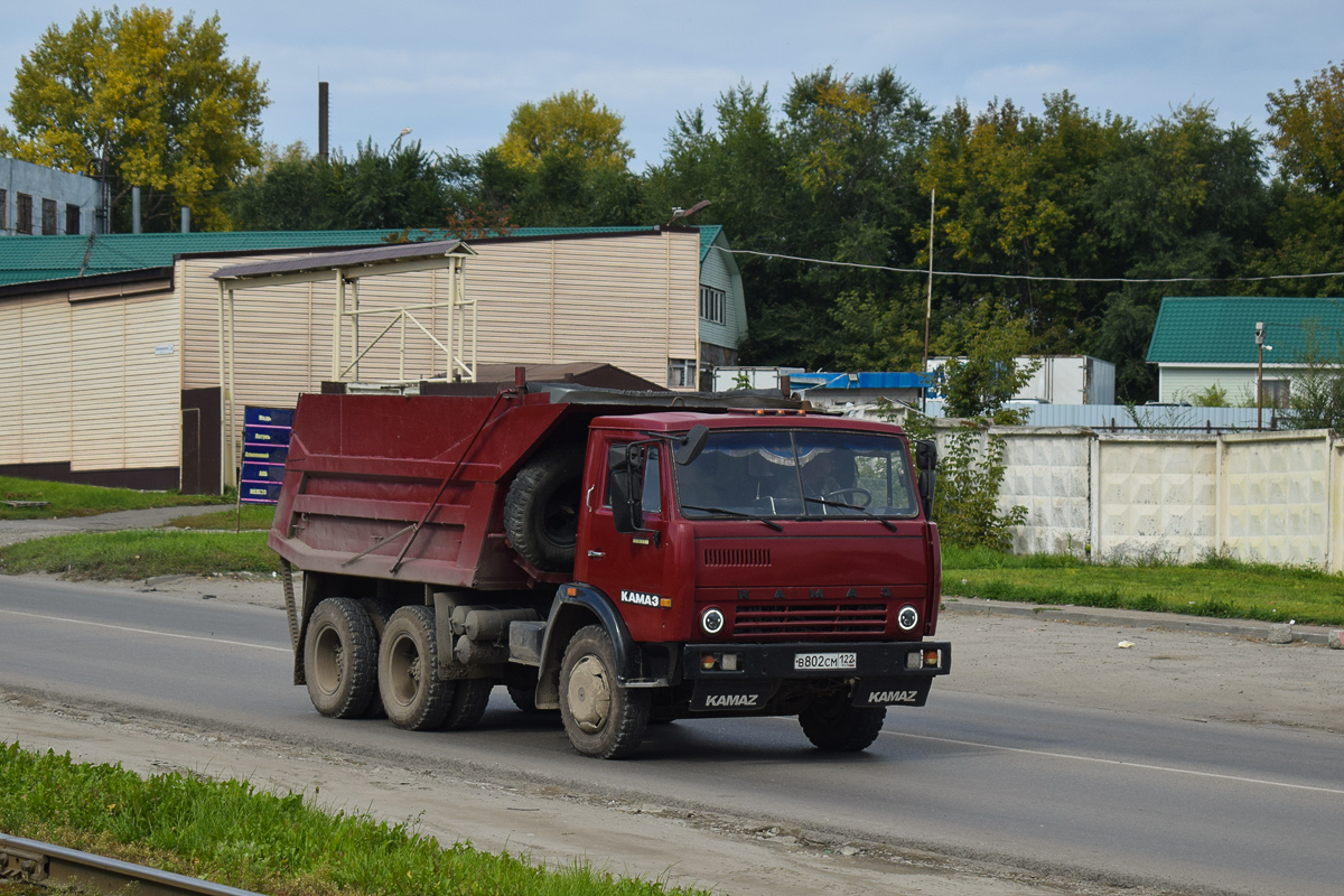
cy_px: 448
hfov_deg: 24.6
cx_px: 672
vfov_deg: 16.6
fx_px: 3080
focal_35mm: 82
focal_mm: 55
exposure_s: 1/1000
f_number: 6.3
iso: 200
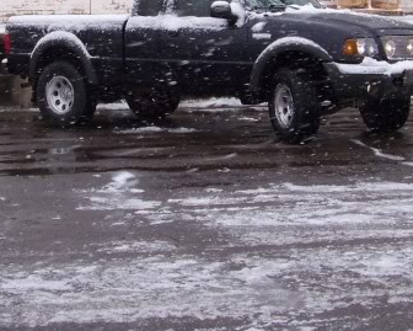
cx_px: 191
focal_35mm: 107
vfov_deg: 14.3
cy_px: 74
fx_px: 1308
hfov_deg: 17.9
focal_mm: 5.85
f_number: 2.8
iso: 64
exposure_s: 1/640
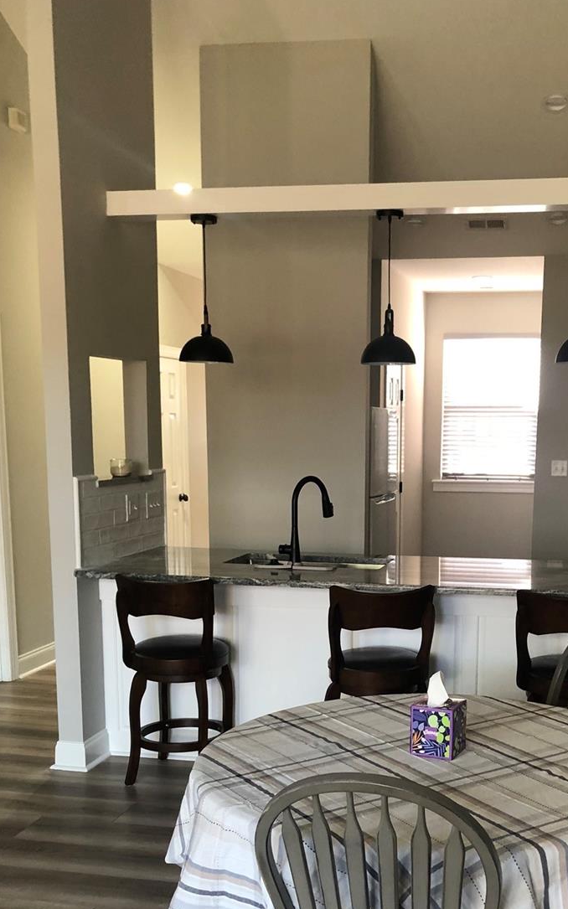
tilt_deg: -8.4
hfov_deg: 30.3
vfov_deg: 46.3
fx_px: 1040
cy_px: 624
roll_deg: +0.7
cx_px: 386
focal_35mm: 42
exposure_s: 1/15
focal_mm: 3.99
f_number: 1.8
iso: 50
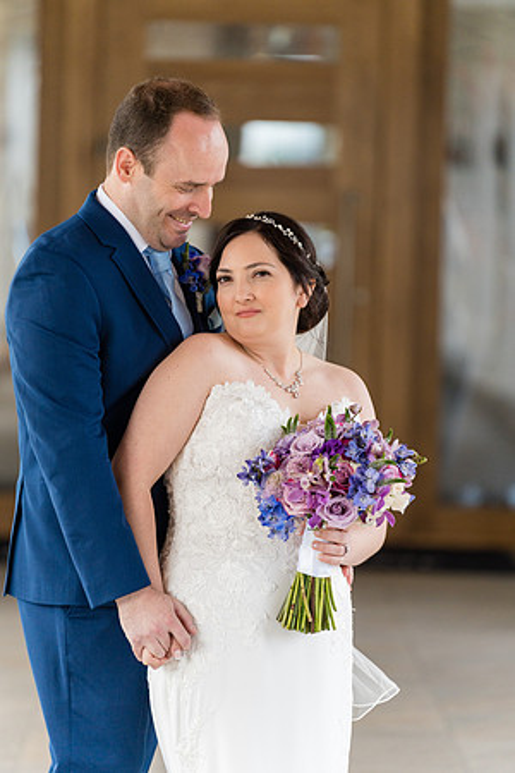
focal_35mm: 180
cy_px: 386
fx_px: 3862
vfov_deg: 11.4
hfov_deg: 7.6
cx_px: 258
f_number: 2.8
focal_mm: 180
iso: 800
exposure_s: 1/1250
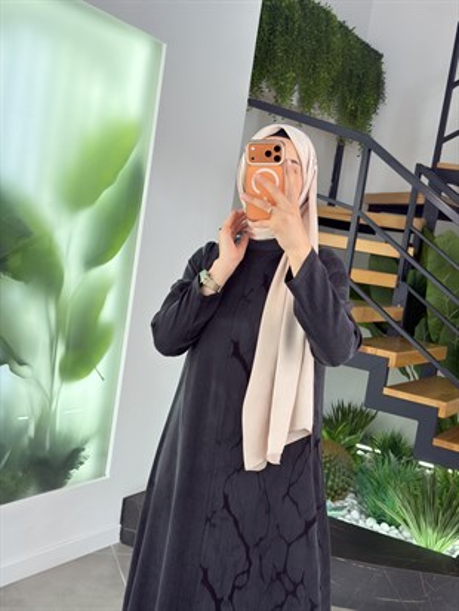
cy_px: 306
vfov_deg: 39.6
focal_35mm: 48
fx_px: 848
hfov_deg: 30.3
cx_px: 230
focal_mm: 6.76
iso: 64
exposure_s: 1/196
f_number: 1.78
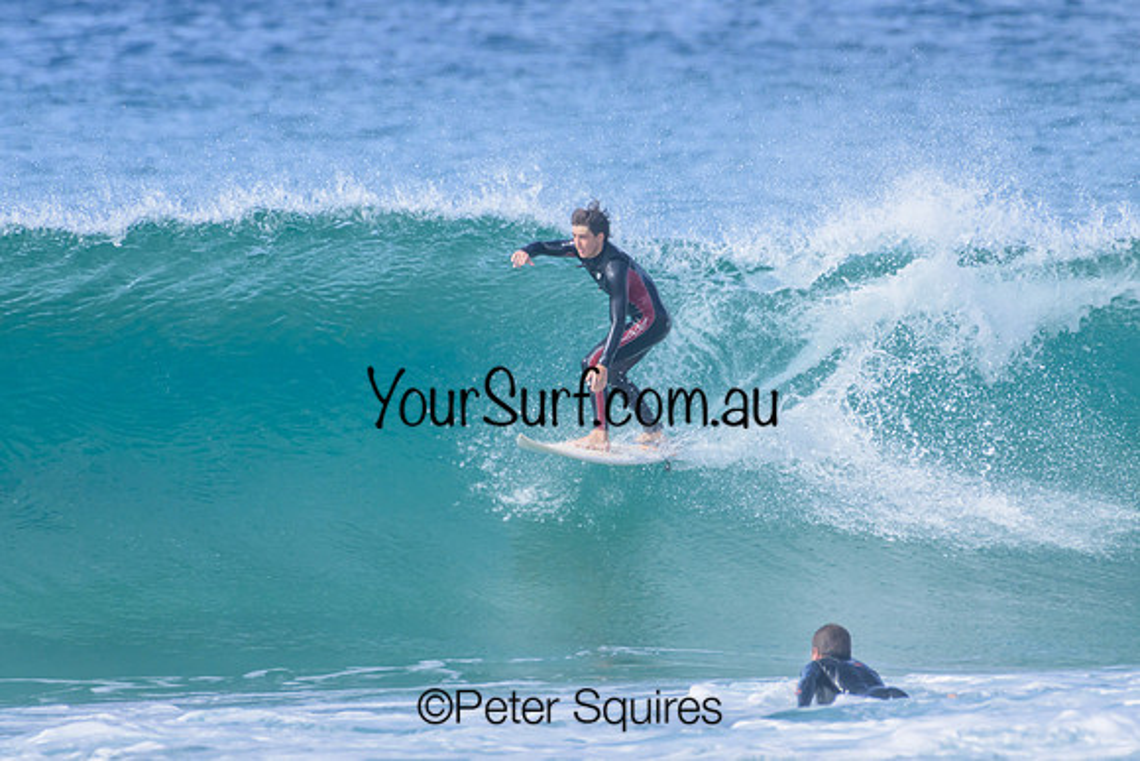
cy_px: 380
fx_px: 31673
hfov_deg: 2.1
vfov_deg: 1.4
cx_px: 570
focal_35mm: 1000
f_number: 11
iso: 1800
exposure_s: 1/2000
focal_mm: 1000
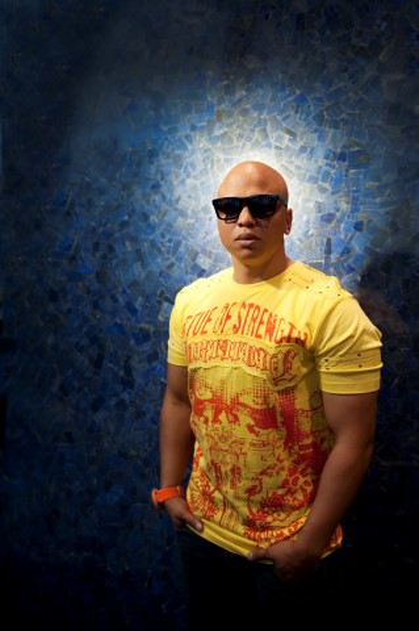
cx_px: 210
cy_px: 316
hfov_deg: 38.8
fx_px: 595
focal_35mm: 34
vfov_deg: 55.8
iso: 100
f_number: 2.8
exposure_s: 1/100
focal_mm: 34
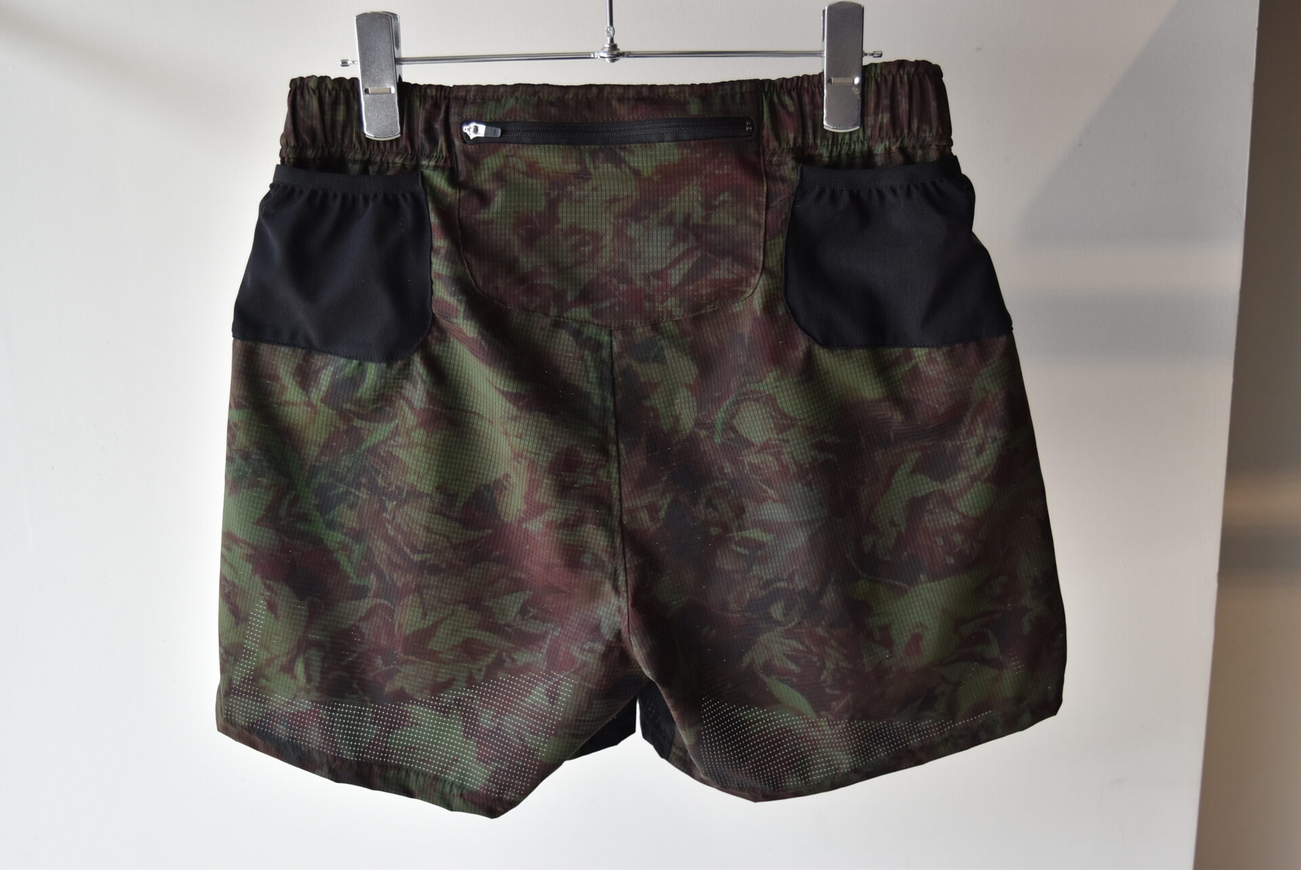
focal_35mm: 39
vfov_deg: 34.3
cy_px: 435
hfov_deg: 49.5
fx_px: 1410
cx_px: 650
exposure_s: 1/250
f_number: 4.5
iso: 400
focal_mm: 26
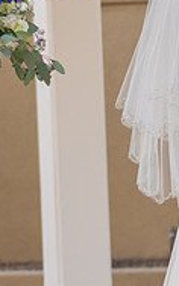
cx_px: 277
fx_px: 3203
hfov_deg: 3.2
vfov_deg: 5.1
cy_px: 256
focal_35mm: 410
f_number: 2.8
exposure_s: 1/800
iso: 400
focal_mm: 70
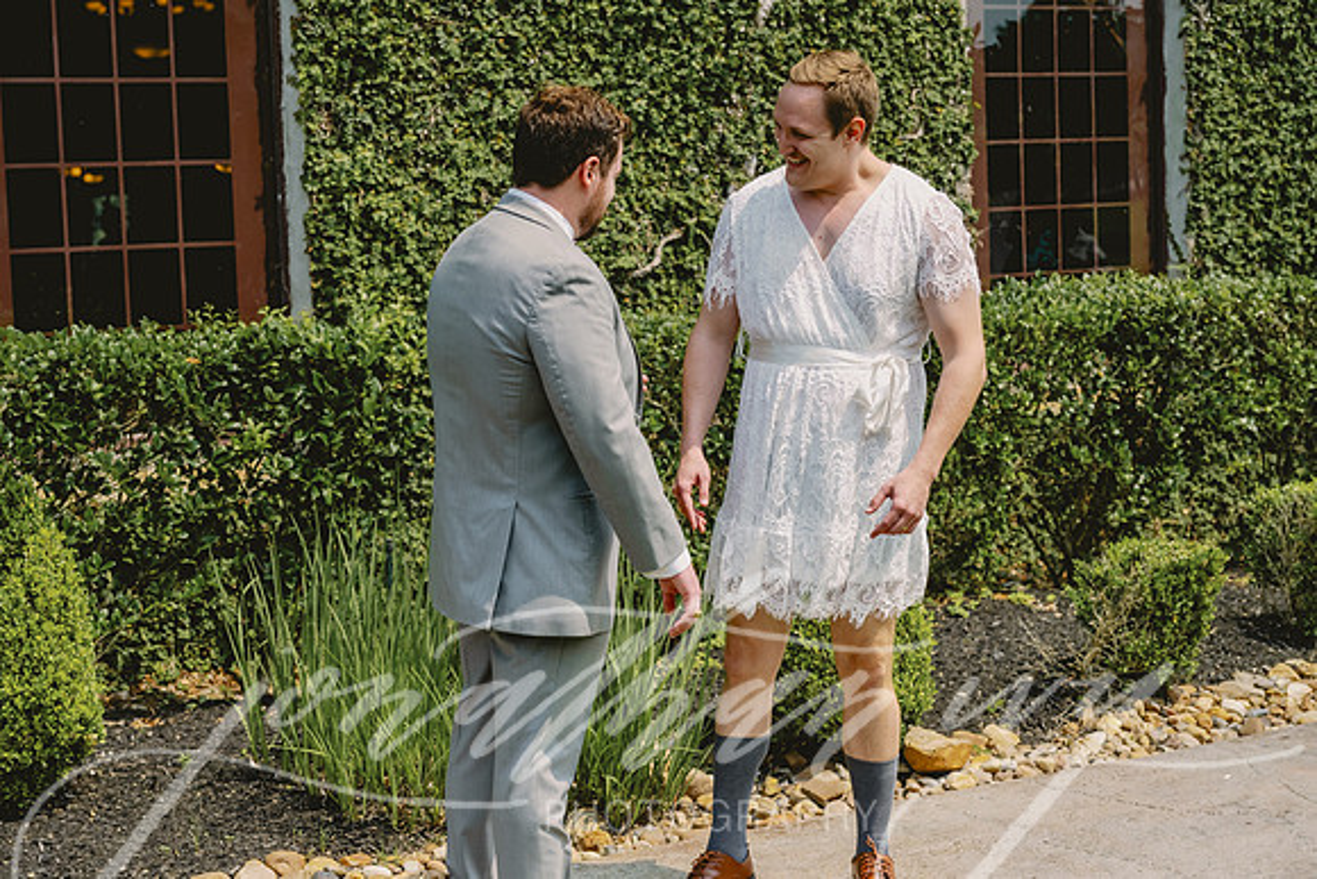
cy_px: 440
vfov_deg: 21.2
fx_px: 2344
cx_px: 614
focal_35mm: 64
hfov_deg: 31.4
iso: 400
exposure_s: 1/4000
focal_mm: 60
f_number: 4
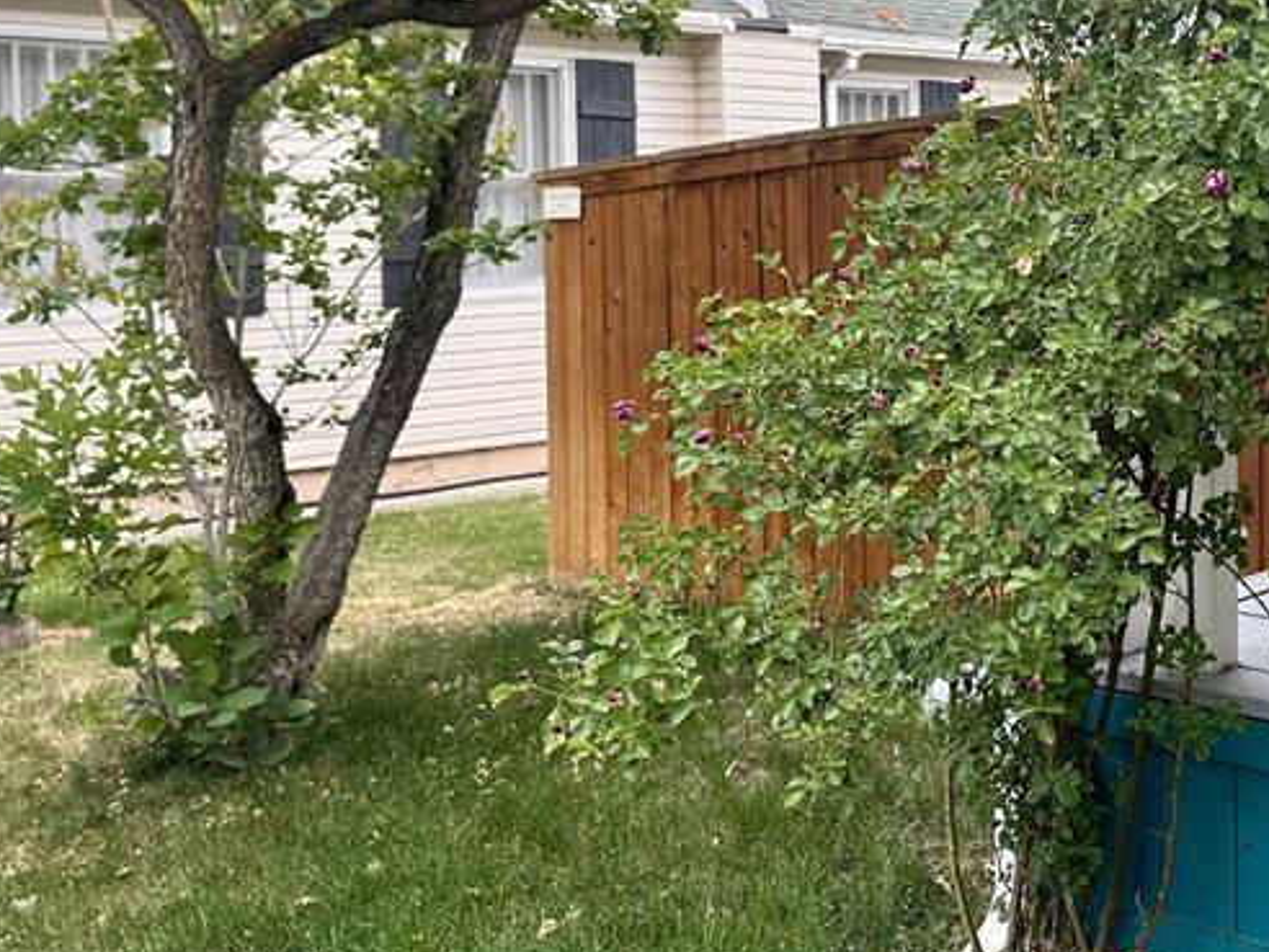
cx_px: 1238
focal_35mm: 50
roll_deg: -0.1
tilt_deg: -2.6
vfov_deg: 28.8
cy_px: 266
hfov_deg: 35.0
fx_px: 1833
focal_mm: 6.86
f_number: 1.78
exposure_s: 1/349
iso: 80
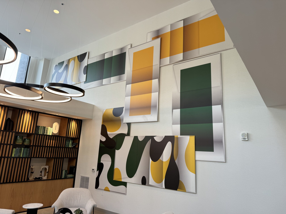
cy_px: 107
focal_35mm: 24
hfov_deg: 71.6
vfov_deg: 56.8
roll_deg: -2.4
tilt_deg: +12.4
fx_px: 198
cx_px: 143
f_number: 1.78
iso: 50
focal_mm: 6.76
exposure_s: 1/120
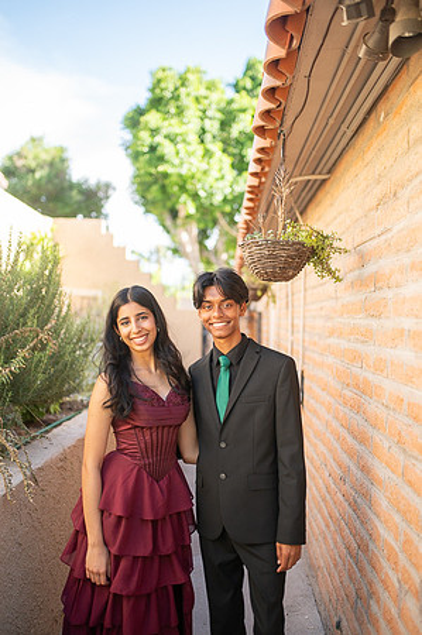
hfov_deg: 37.8
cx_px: 211
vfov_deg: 54.5
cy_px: 318
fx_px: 617
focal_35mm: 35
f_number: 1.4
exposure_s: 1/3200
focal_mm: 35
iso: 400
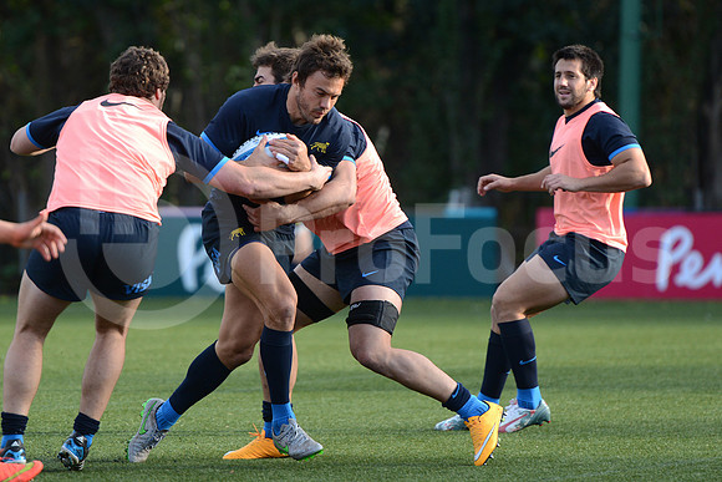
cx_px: 361
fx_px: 5416
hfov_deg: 7.6
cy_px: 241
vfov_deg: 5.1
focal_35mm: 270
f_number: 4
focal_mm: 270
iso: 800
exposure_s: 1/1000
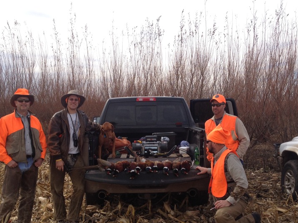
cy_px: 159
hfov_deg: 38.2
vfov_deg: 28.8
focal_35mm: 50
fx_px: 431
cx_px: 153
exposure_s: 1/986
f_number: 2.4
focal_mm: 4.28
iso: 50
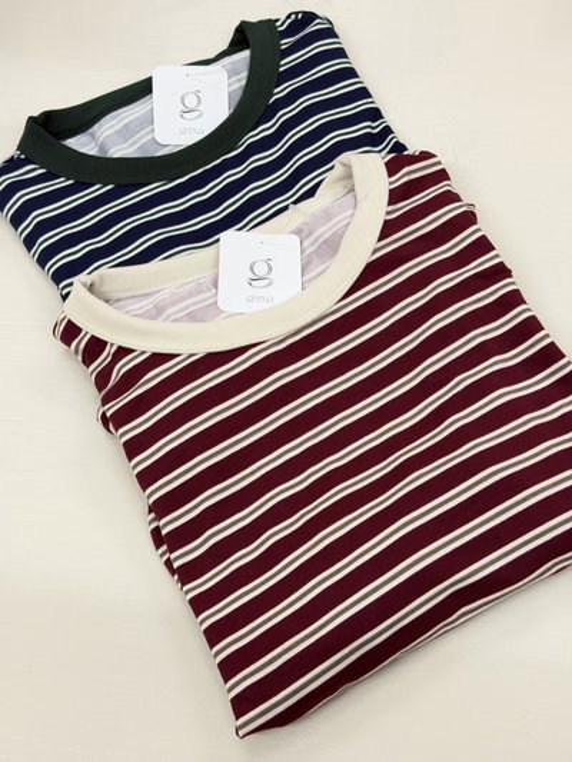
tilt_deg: -60.7
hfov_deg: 30.3
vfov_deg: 39.6
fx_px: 1057
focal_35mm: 48
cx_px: 286
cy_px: 381
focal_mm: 6.76
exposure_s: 1/50
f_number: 1.78
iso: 100
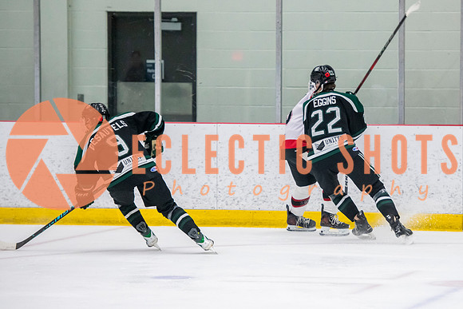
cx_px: 318
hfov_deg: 9.7
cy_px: 155
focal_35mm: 211
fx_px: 2714
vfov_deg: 6.5
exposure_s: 1/640
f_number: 3.2
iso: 3200
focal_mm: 150
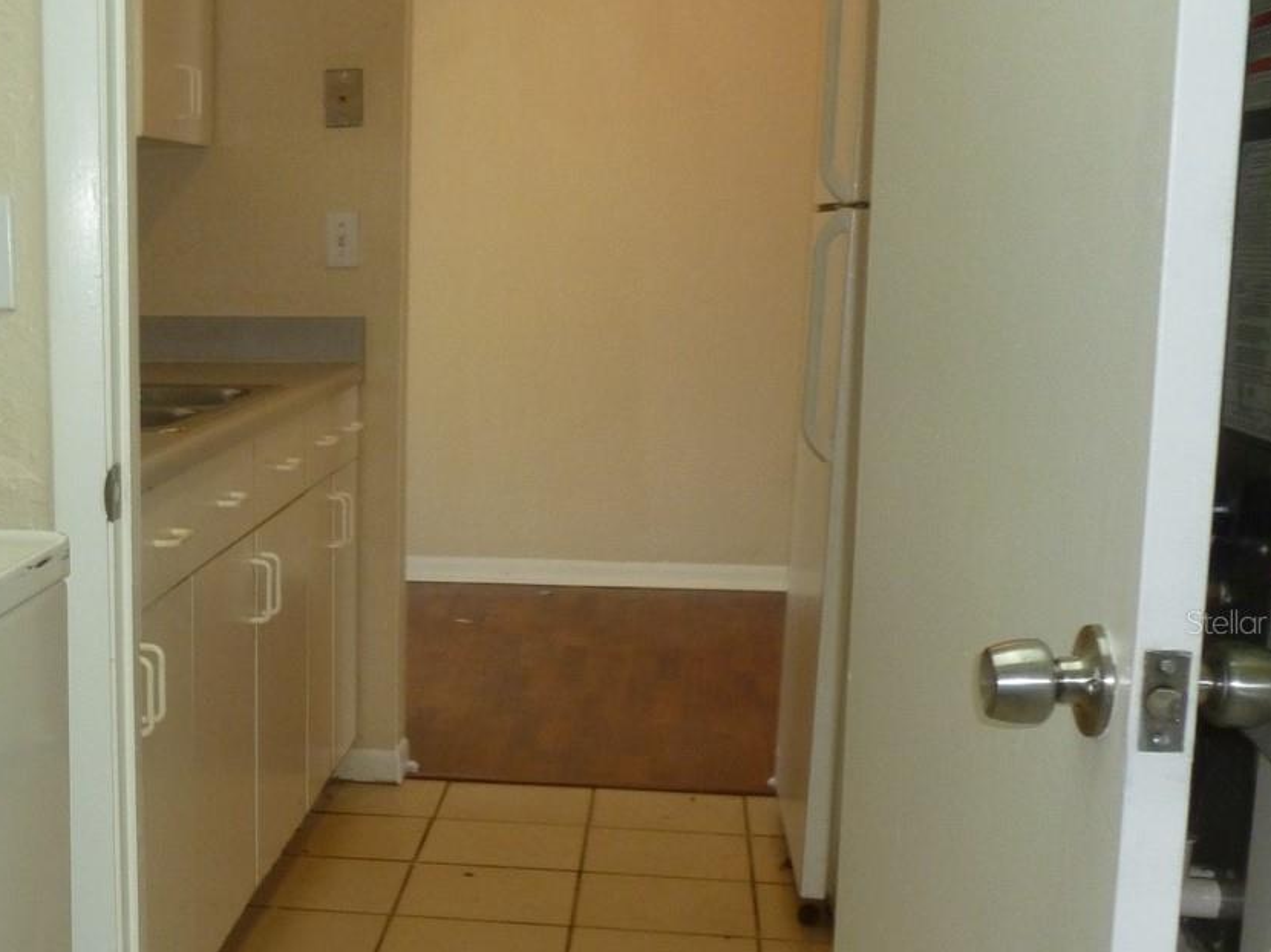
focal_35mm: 54
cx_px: 106
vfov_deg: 26.9
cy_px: 621
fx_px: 1982
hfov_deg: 33.5
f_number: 3.3
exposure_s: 1/60
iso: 200
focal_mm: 5
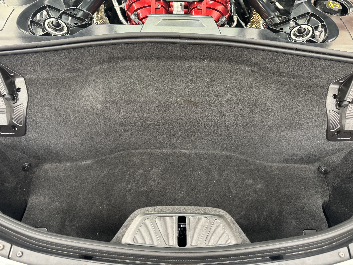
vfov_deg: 56.8
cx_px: 176
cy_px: 132
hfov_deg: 71.6
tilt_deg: -62.4
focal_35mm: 24
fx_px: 245
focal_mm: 6.76
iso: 640
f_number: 1.78
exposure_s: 1/60
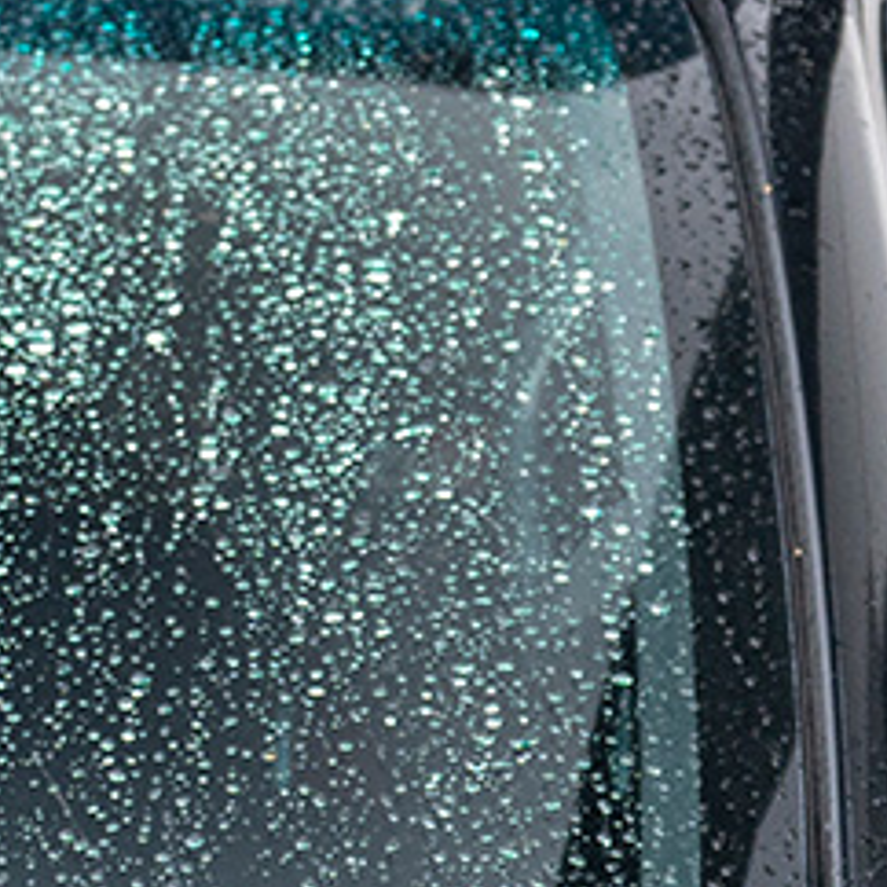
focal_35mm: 221
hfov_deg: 7.5
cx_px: -997
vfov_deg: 7.9
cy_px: 444
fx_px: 6407
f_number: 4
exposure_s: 1/60
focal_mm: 35
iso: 250
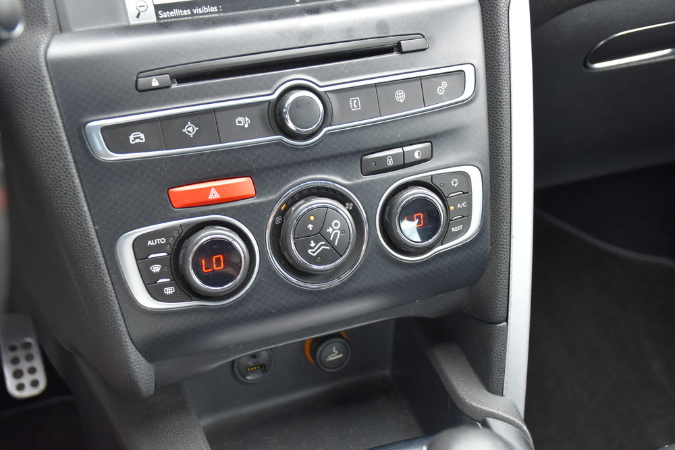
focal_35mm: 45
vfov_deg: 29.9
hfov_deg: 43.6
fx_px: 844
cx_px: 338
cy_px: 225
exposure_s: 1/60
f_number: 4
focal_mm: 30
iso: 640
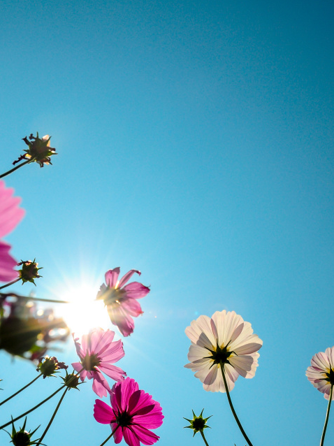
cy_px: 310
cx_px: 160
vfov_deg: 49.0
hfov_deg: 38.6
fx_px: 476
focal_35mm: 37
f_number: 8
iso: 200
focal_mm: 16
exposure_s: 1/1600
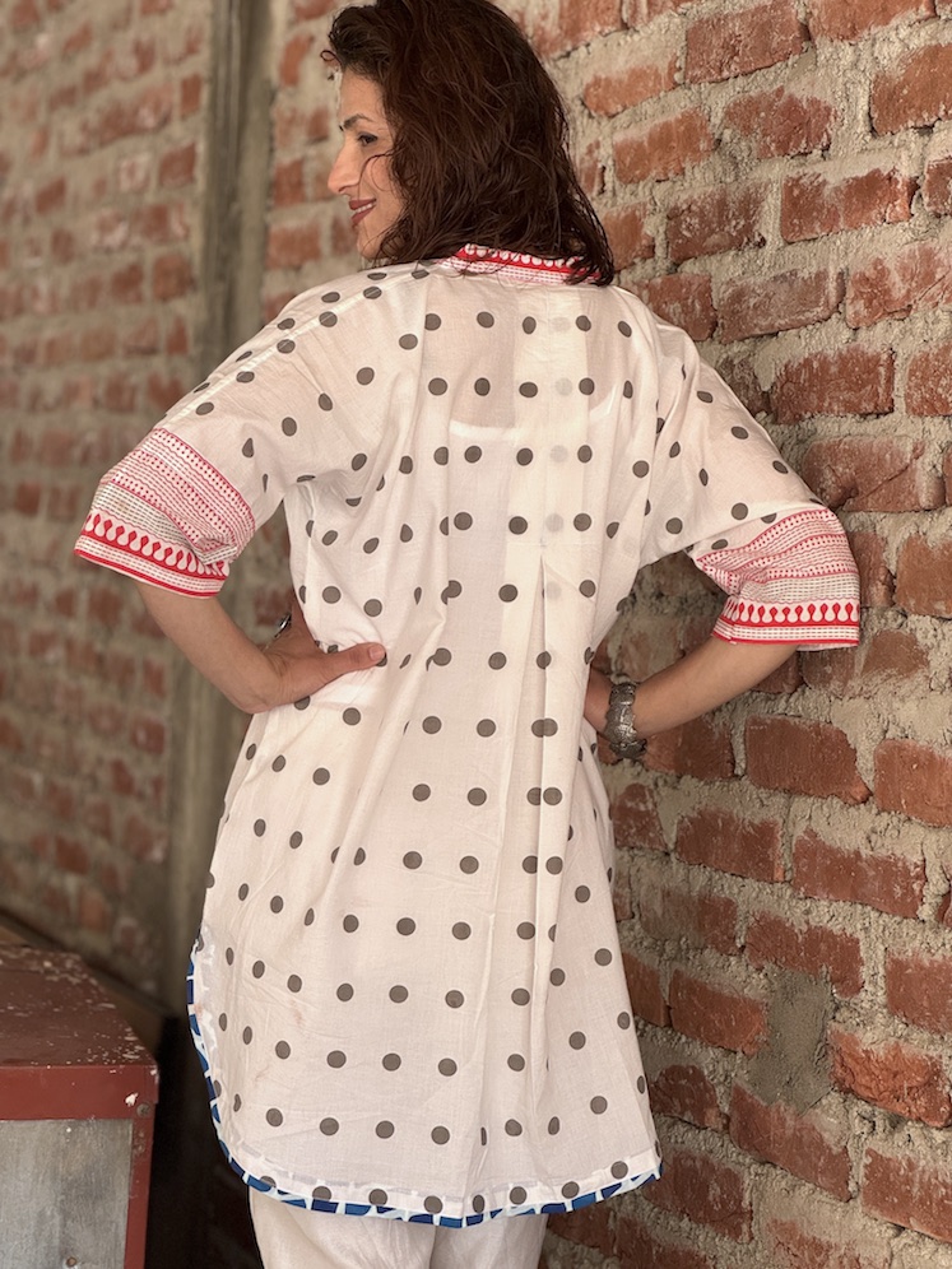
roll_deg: -3.2
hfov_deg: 19.1
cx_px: 476
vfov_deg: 25.3
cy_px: 634
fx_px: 2824
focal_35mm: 77
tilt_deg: -1.2
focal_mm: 9
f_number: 2.8
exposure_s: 1/99
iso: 125
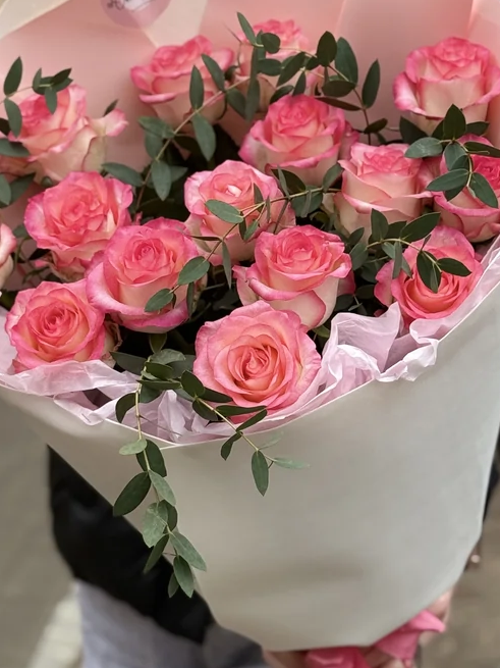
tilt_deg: -14.2
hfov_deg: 16.8
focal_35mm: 88
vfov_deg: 22.2
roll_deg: +1.2
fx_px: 1695
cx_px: 212
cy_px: 281
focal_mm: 6.76
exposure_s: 1/733
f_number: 1.78
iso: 64
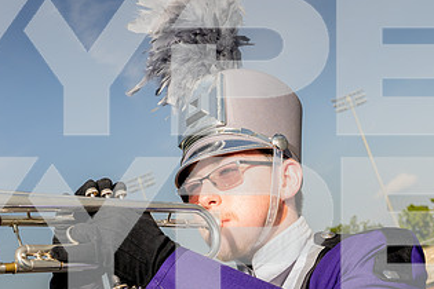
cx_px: 149
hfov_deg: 33.7
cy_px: 231
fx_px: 711
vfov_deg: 22.7
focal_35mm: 59
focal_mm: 32
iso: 100
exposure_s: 1/250
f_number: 8
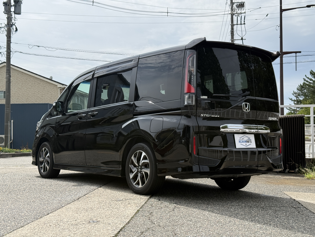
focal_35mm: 48
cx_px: 158
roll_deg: +0.9
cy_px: 118
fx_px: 437
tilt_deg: +2.1
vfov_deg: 30.3
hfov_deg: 39.7
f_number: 1.78
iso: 80
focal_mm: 6.76
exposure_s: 1/7874
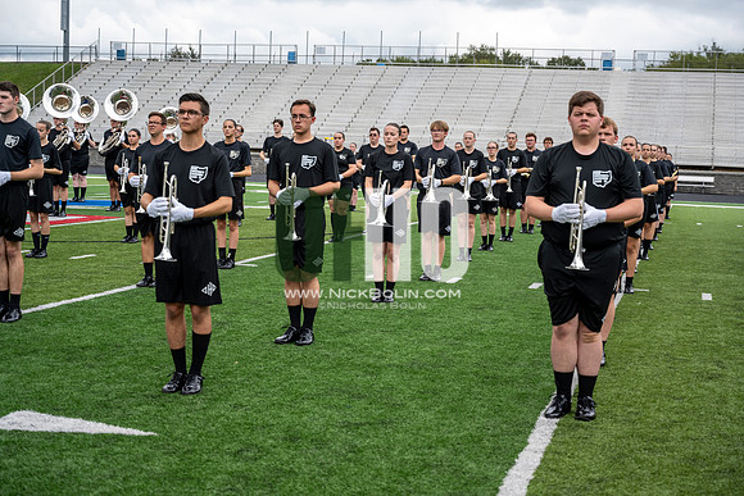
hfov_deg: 35.6
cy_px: 248
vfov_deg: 24.2
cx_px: 372
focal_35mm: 56
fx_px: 1158
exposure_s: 1/800
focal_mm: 56
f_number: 4
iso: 250
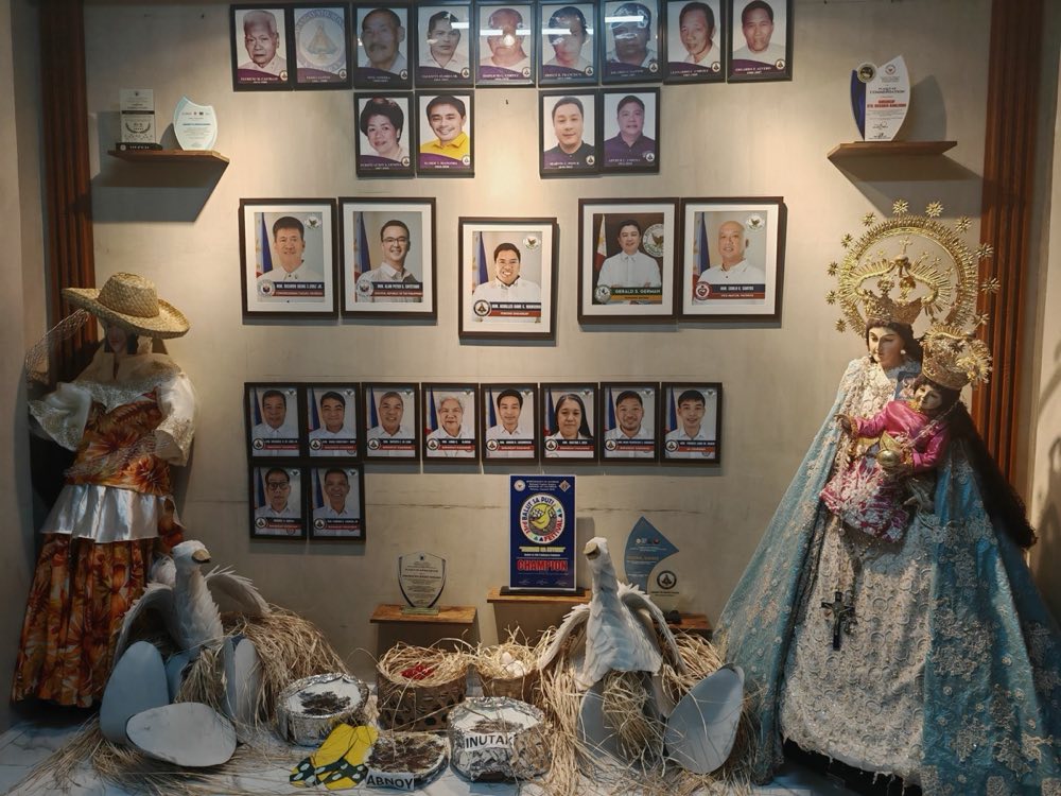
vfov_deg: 51.4
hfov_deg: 65.3
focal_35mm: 27
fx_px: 828
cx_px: 530
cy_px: 398
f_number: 1.6
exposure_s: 1/100
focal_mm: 7.62
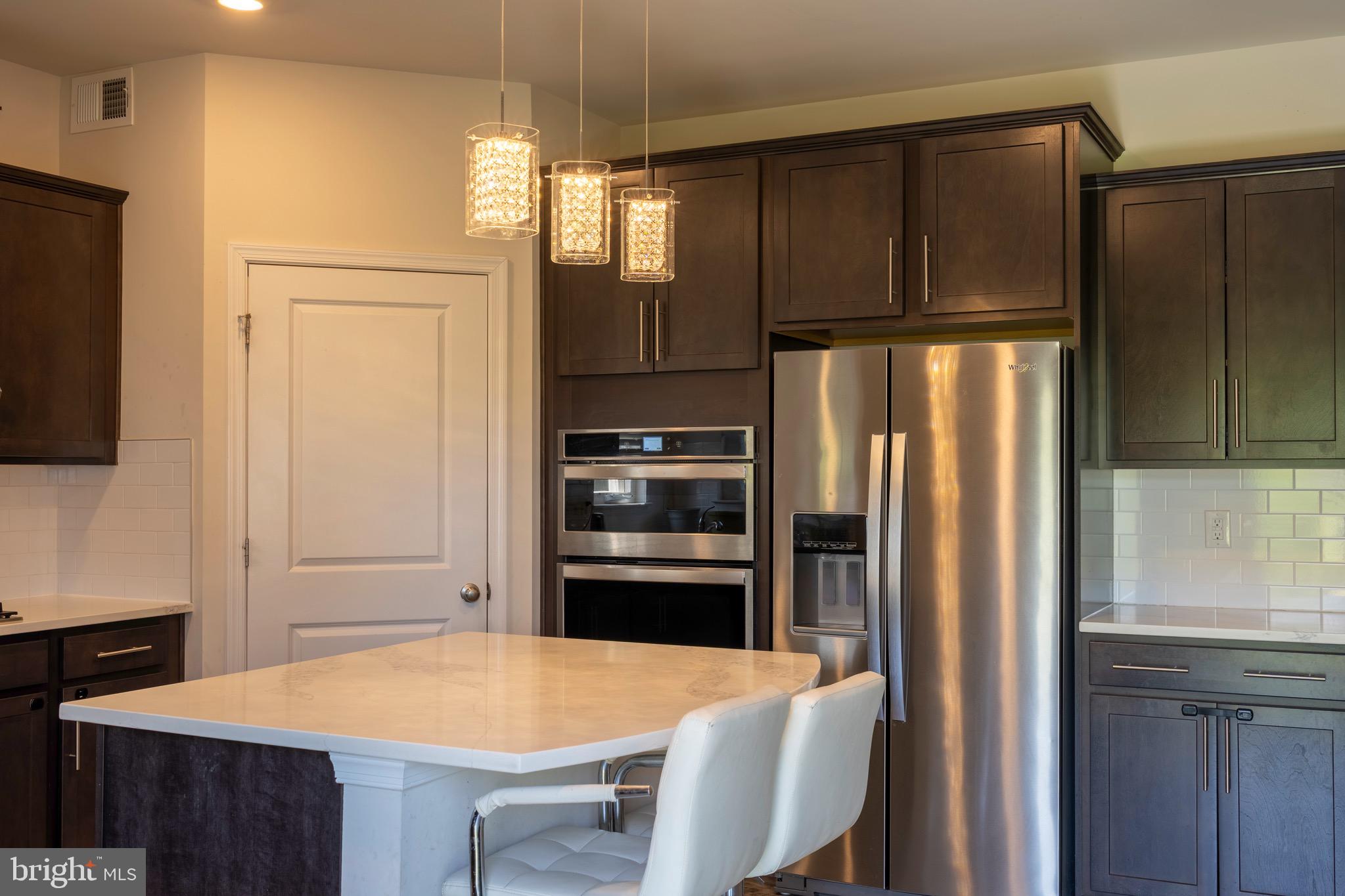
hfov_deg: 53.1
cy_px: 448
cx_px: 672
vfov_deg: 36.9
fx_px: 1345
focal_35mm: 36
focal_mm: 24
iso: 100
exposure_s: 1/80
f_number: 8
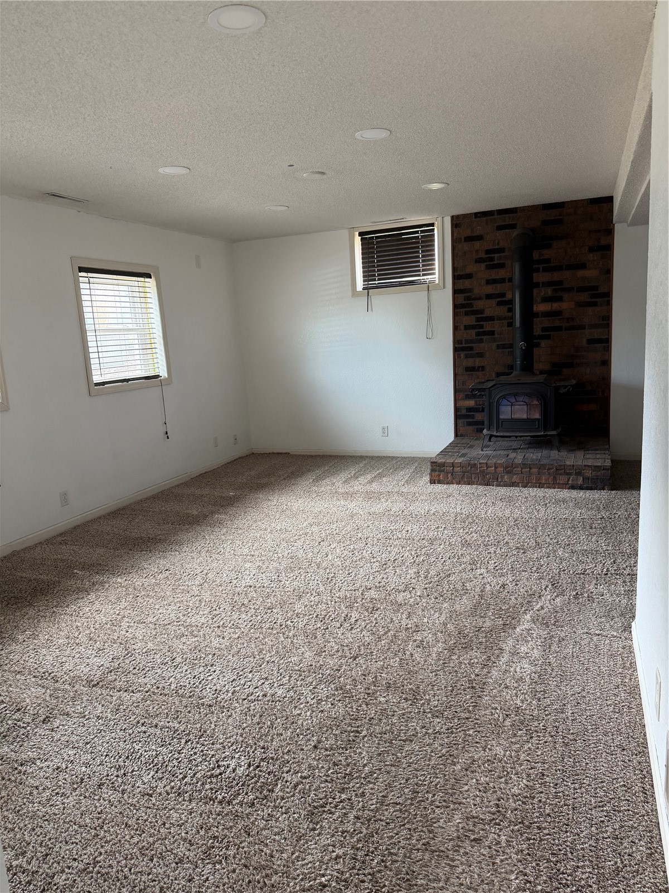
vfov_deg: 71.6
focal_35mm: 24
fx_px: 618
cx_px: 334
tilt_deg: -10.8
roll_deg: +3.4
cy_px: 446
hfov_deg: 56.8
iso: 200
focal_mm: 6.76
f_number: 1.78
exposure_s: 1/92
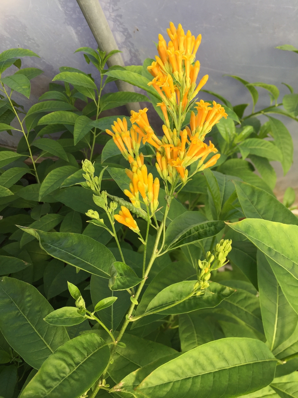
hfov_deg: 48.2
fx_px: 333
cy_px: 199
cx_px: 149
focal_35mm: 29
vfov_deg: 61.7
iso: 32
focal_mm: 4.15
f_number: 2.2
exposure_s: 1/344
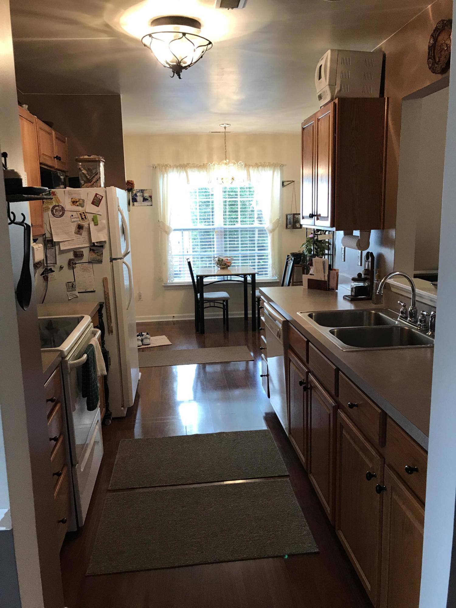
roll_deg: +0.8
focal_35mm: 28
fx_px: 492
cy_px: 304
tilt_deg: -9.5
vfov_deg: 63.4
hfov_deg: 49.7
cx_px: 228
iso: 32
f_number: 1.8
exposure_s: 1/30
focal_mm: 3.99
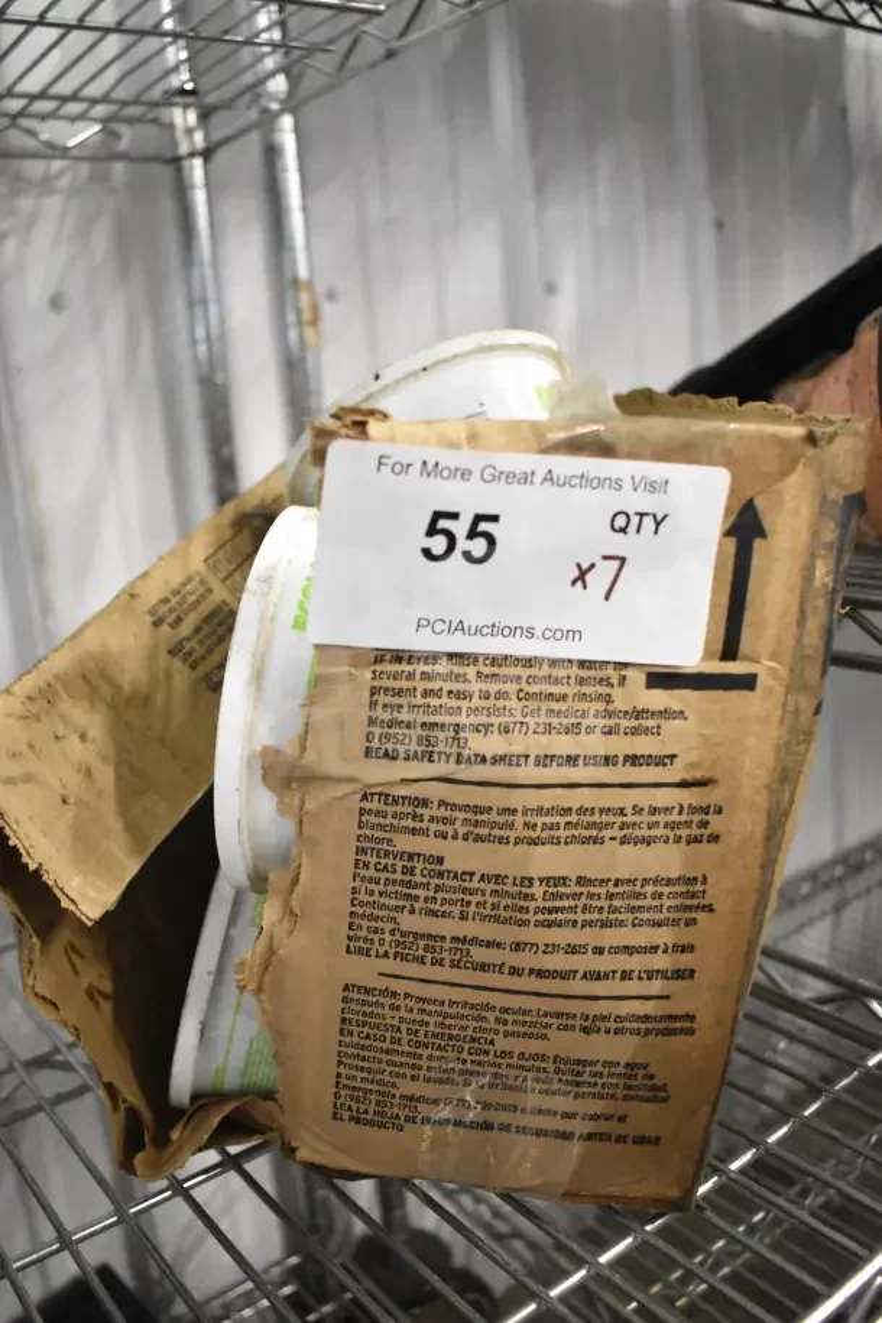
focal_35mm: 30
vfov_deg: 61.9
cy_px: 662
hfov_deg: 43.6
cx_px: 441
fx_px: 1102
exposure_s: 1/60
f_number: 4
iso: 6400
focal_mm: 20
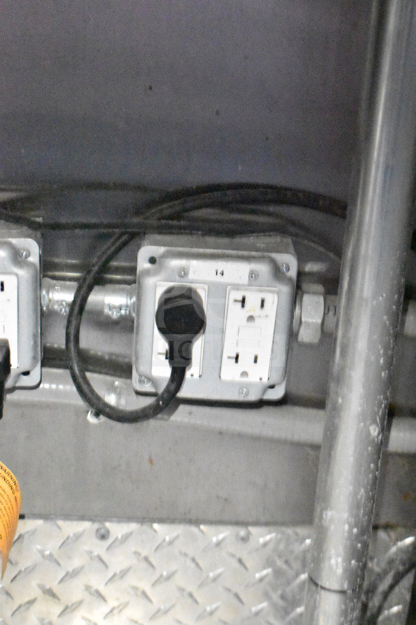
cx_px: 208
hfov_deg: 22.6
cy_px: 312
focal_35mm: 60
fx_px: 1040
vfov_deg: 33.4
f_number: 5
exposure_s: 1/50
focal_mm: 40
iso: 25600
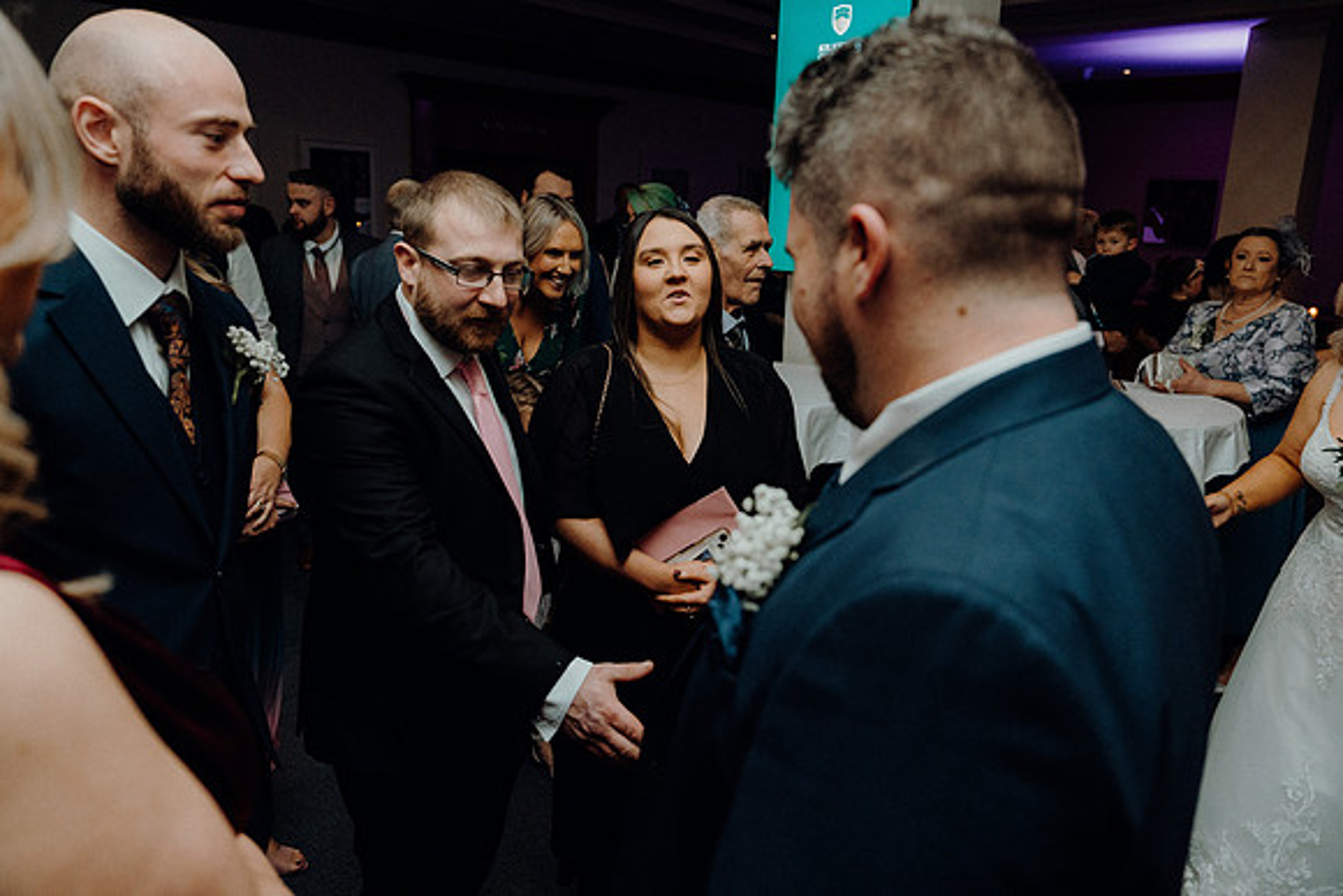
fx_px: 1007
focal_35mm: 27
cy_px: 448
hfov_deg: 67.4
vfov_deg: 48.0
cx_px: 672
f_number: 3.5
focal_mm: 27
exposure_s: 1/160
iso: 2500
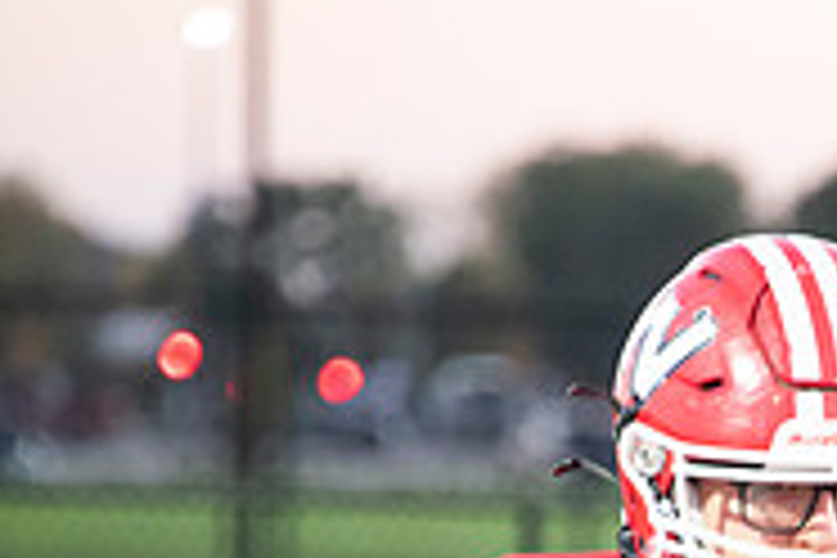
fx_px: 16715
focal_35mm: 719
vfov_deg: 1.9
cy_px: 857
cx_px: 904
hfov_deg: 2.9
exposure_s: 1/200
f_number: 5.6
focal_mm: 230
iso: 8000
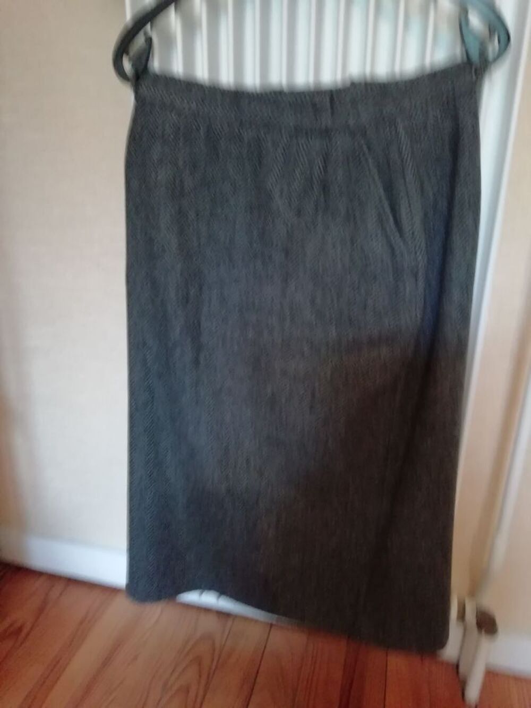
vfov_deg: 67.3
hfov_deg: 53.1
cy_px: 354
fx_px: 532
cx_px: 266
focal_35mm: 26
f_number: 2.2
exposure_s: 1/16.7
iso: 640
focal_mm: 3.46
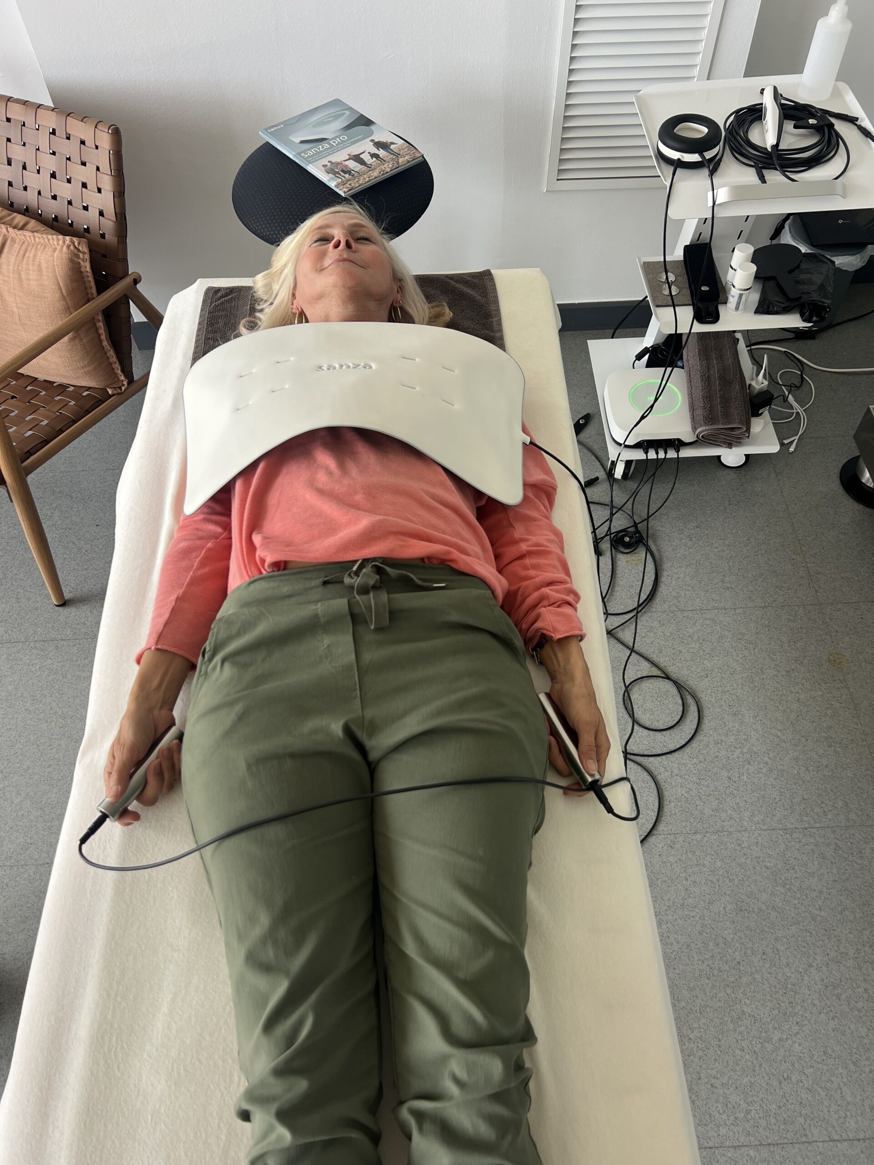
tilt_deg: -54.4
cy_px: 582
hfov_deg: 53.1
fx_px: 875
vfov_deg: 67.3
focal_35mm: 26
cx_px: 437
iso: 64
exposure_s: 1/121
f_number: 1.5
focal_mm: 5.7
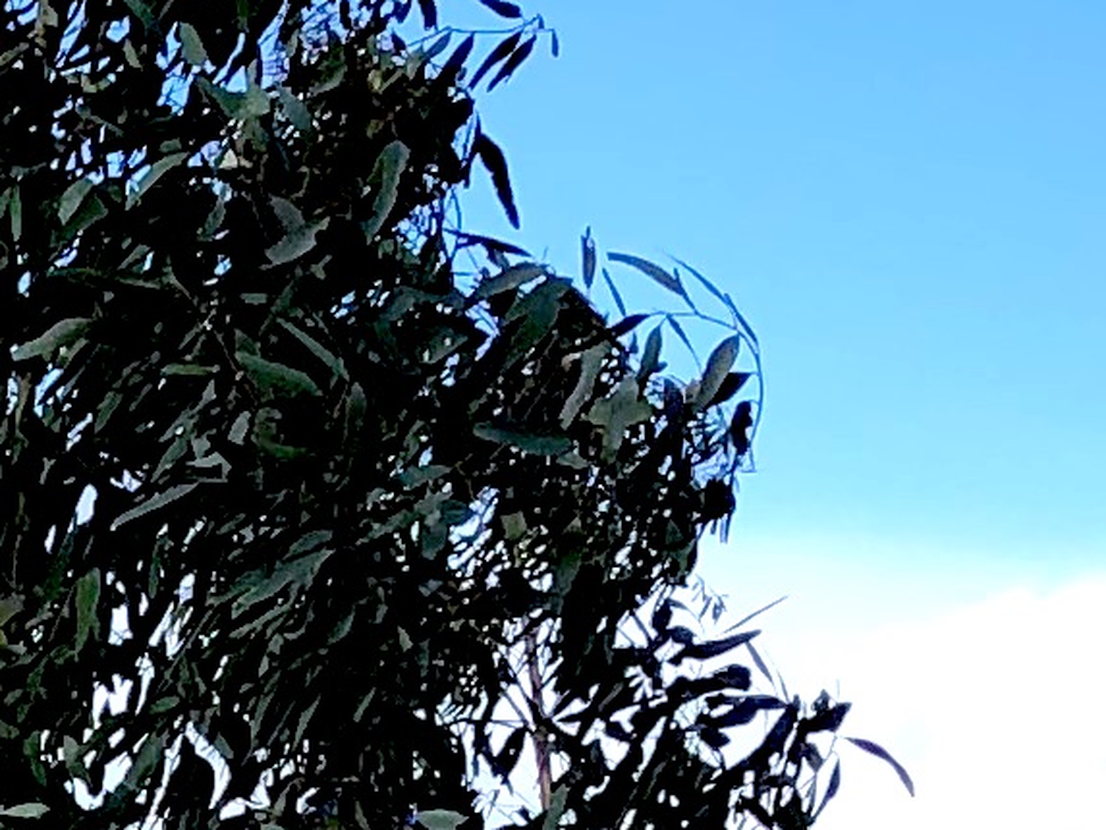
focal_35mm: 197
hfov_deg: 9.5
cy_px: 1867
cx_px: -990
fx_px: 6296
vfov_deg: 7.2
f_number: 1.8
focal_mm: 3.99
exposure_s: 1/1517
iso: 20
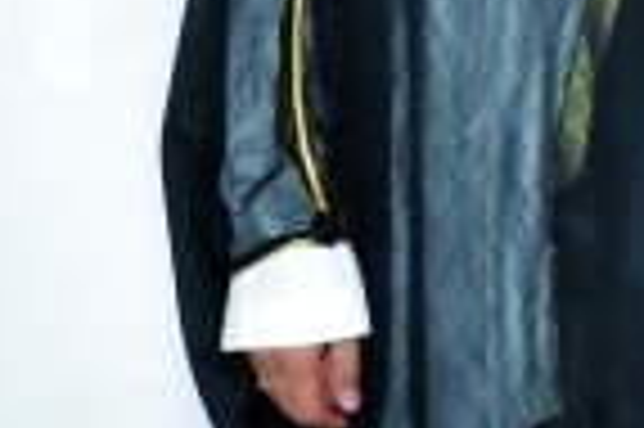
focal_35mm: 148
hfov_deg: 13.1
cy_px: -232
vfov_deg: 9.0
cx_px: 991
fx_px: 2645
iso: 1600
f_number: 4.5
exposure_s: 1/60
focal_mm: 22
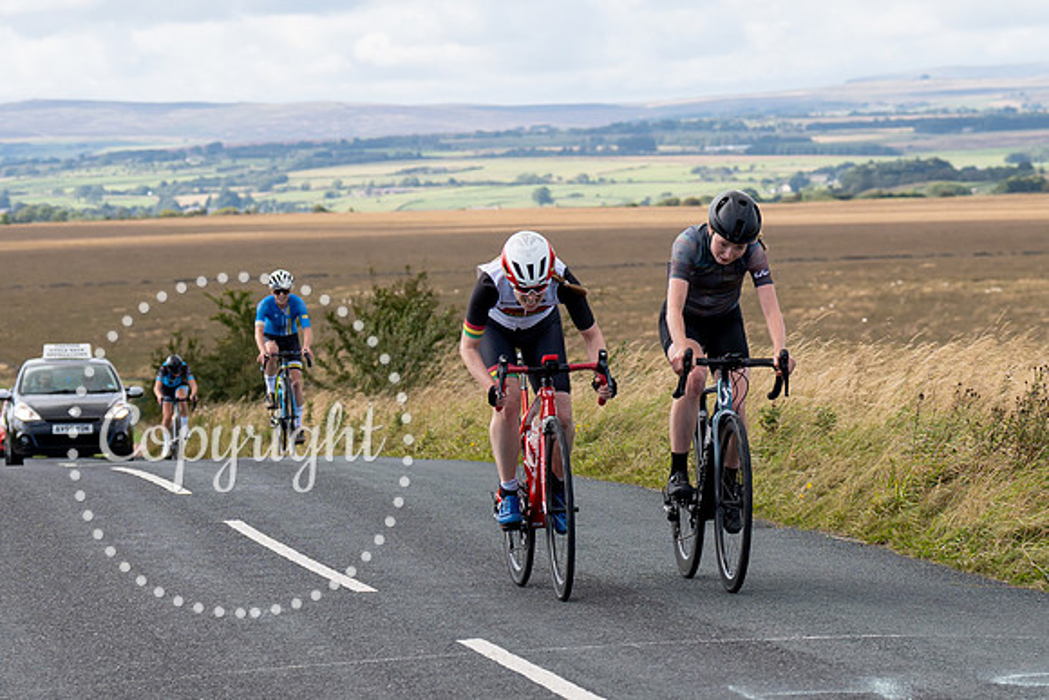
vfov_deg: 8.7
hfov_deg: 13.0
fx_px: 4612
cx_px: 730
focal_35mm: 158
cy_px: 154
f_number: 4
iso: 100
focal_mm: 70
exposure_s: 1/800
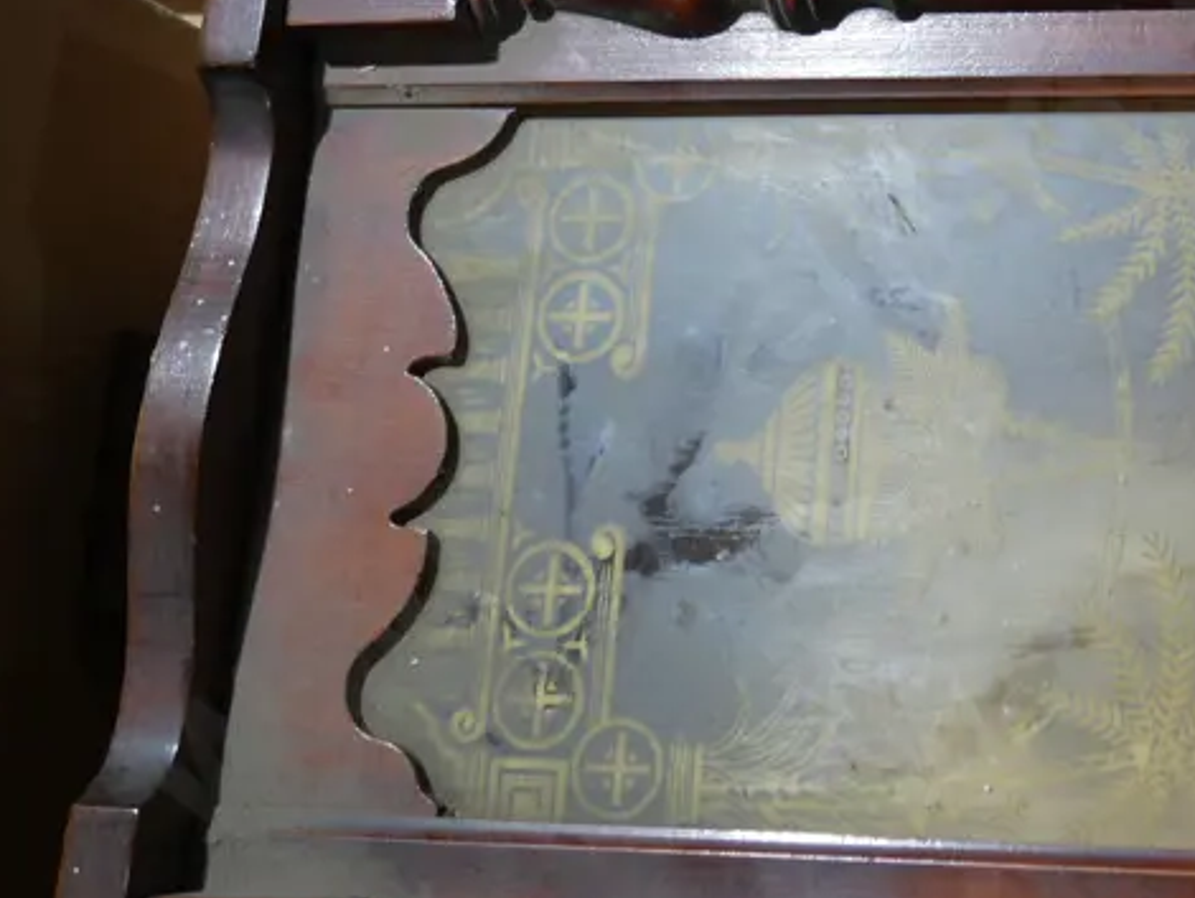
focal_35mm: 61
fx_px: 2107
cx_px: 1187
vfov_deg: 23.2
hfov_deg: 29.6
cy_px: 20
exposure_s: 1/60
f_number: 3.5
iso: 250
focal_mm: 14
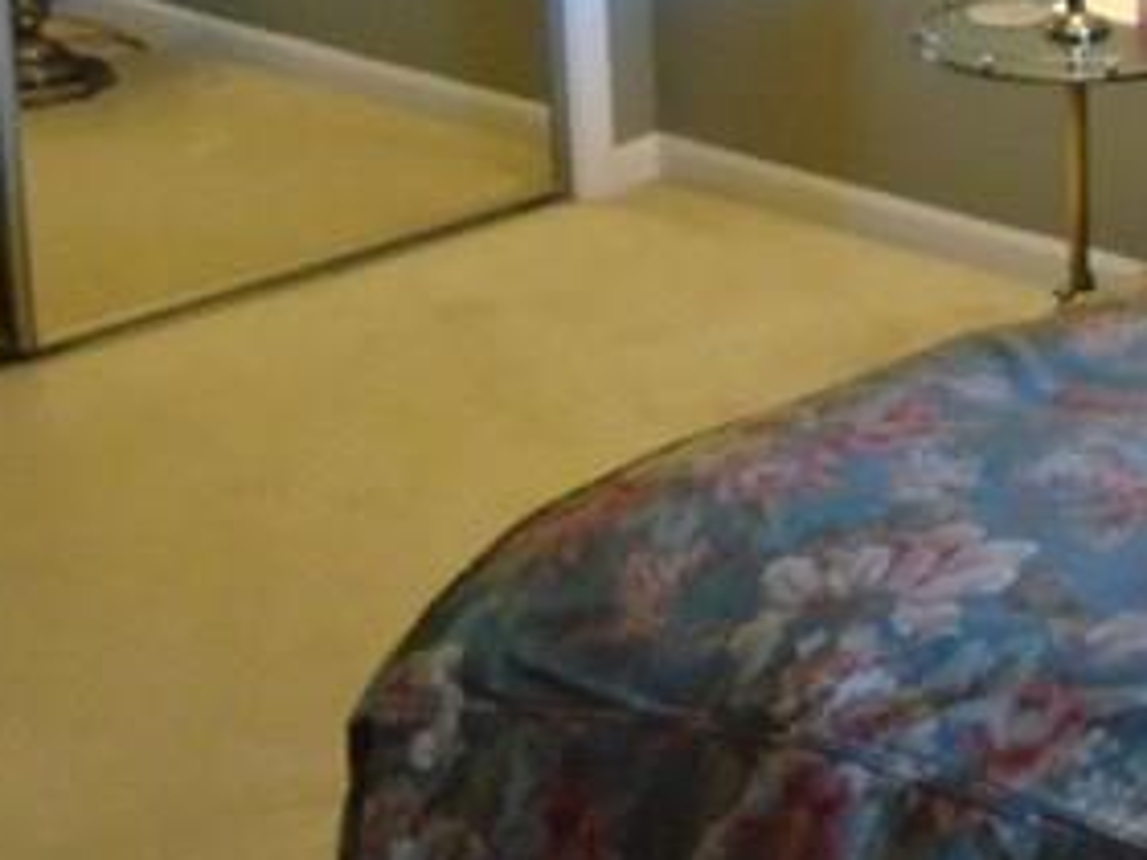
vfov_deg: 15.0
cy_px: -168
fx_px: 3148
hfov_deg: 19.7
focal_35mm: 95
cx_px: 1282
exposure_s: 1/20
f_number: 3.2
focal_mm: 4.6
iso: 640
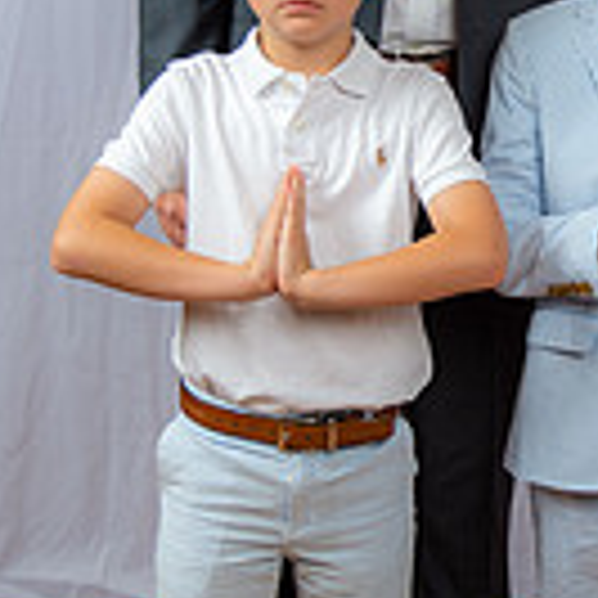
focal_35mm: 121
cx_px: 623
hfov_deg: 14.2
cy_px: 162
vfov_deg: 14.4
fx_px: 2365
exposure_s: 1/200
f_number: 6.3
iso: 250
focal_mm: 42
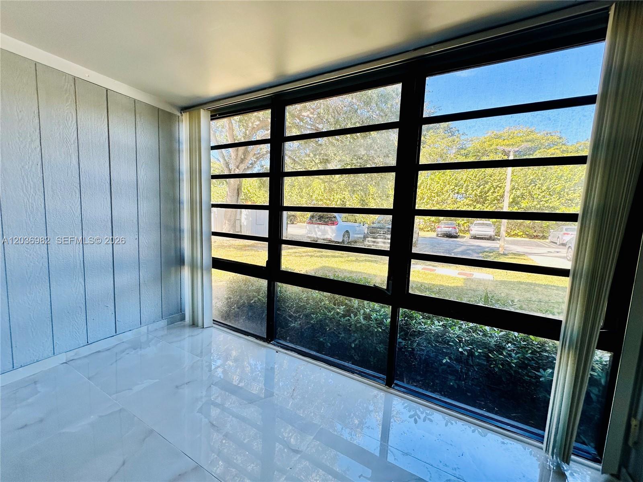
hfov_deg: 102.1
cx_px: 322
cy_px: 241
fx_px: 260
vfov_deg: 85.7
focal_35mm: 14
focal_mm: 2.22
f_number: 2.2
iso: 40
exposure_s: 1/99
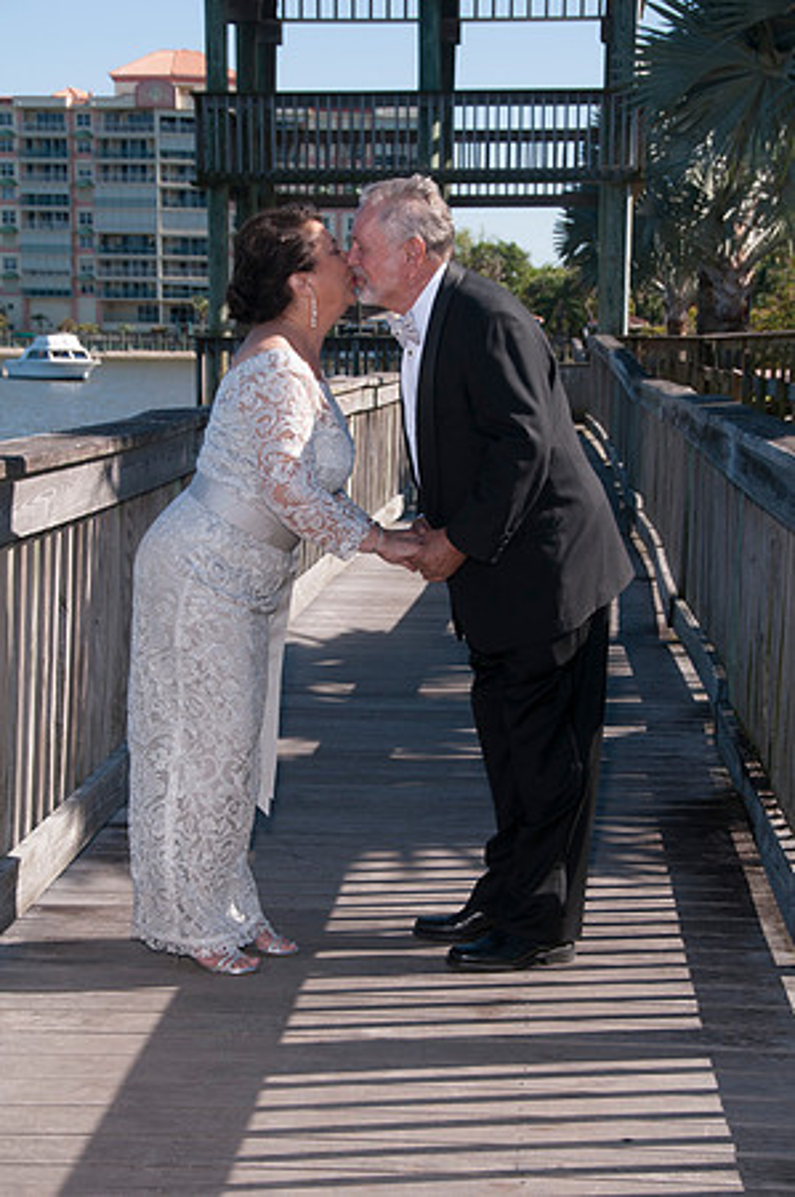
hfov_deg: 18.9
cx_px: 398
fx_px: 2390
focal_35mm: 72
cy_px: 598
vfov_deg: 28.1
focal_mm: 48
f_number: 10
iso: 100
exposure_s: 1/250
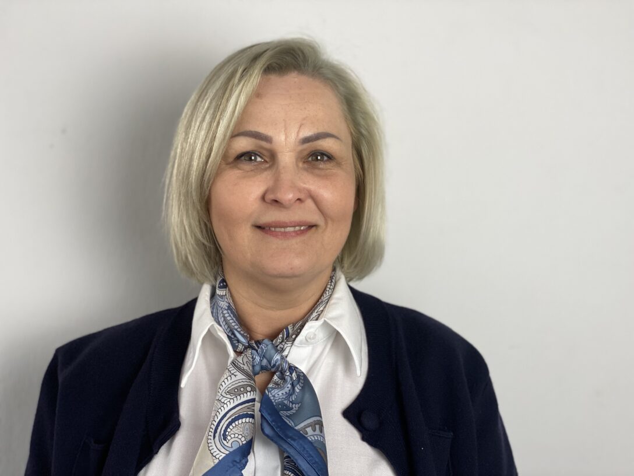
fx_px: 952
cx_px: 317
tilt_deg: -2.3
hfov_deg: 36.8
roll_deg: -1.5
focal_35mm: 52
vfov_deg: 28.0
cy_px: 238
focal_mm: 6
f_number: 2
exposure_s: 1/100
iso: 100
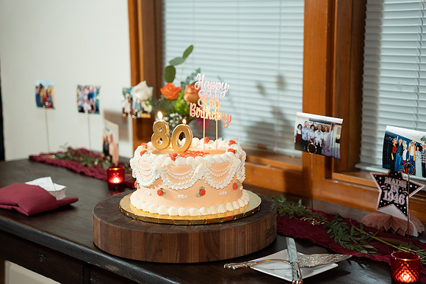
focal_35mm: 70
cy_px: 142
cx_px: 213
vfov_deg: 19.5
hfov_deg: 28.8
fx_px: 828
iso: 1600
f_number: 2.8
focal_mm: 70
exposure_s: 1/125
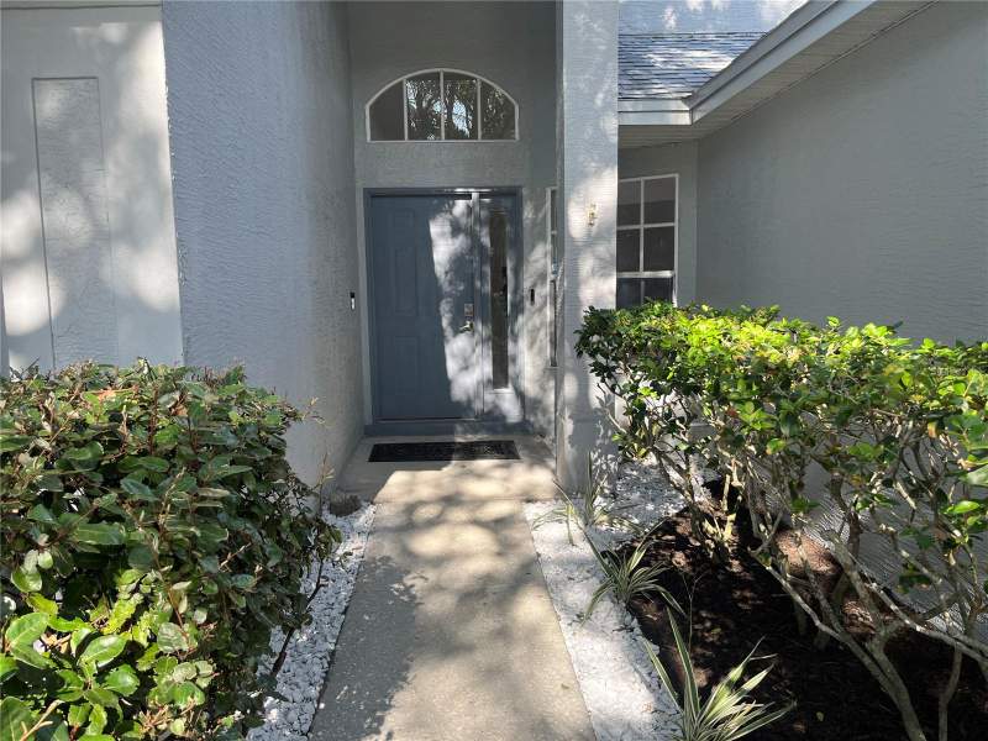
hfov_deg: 67.3
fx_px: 742
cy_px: 370
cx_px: 494
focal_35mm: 26
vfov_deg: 53.1
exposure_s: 1/392
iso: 50
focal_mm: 5.1
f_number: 1.6
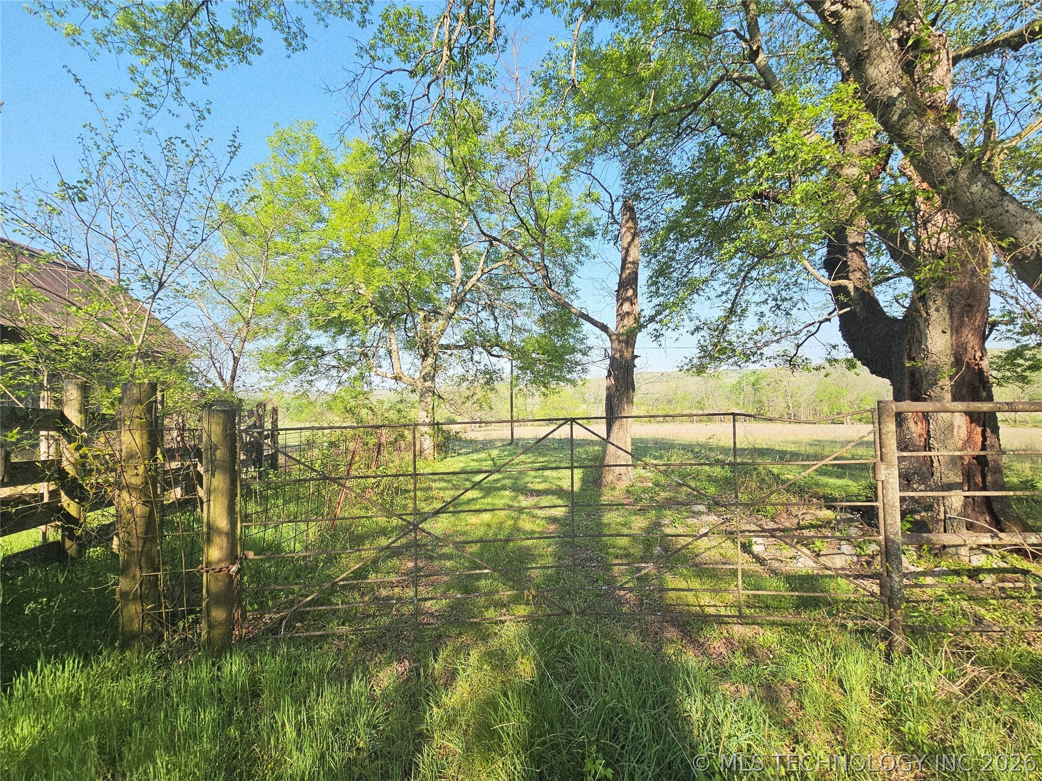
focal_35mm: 13
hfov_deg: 106.2
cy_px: 390
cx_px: 521
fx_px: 391
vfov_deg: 89.9
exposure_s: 1/909
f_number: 2.2
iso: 50
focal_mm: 2.2
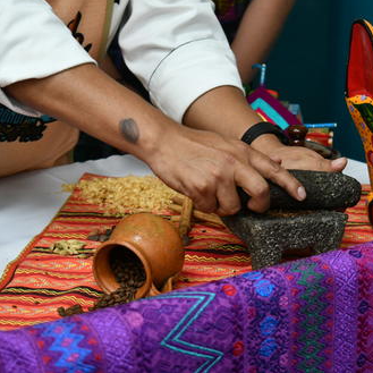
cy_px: 185
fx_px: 1292
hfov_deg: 16.4
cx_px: 245
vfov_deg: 16.4
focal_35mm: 106
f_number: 5.6
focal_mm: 55
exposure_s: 1/60
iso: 1250
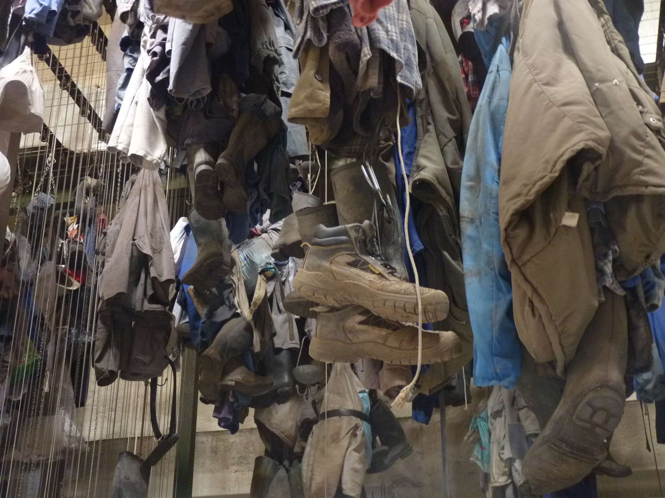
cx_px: 332
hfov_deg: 33.8
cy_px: 249
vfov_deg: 25.7
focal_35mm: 57
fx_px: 1095
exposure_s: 1/4
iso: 400
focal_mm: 10.1
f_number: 3.2
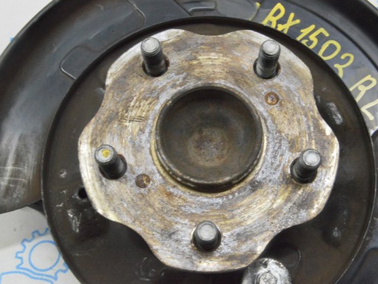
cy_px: 141
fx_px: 563
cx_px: 212
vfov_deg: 28.3
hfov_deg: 37.1
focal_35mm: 52
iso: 6400
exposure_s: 1/15
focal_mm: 31
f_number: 20
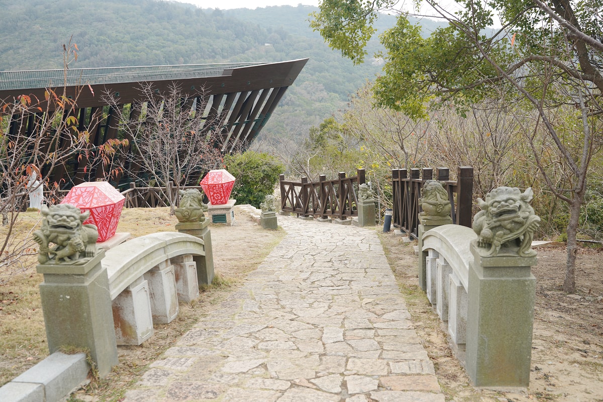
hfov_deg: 55.8
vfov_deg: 38.9
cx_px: 302
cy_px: 201
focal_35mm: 34
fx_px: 569
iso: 100
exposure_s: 1/160
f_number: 4
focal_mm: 34
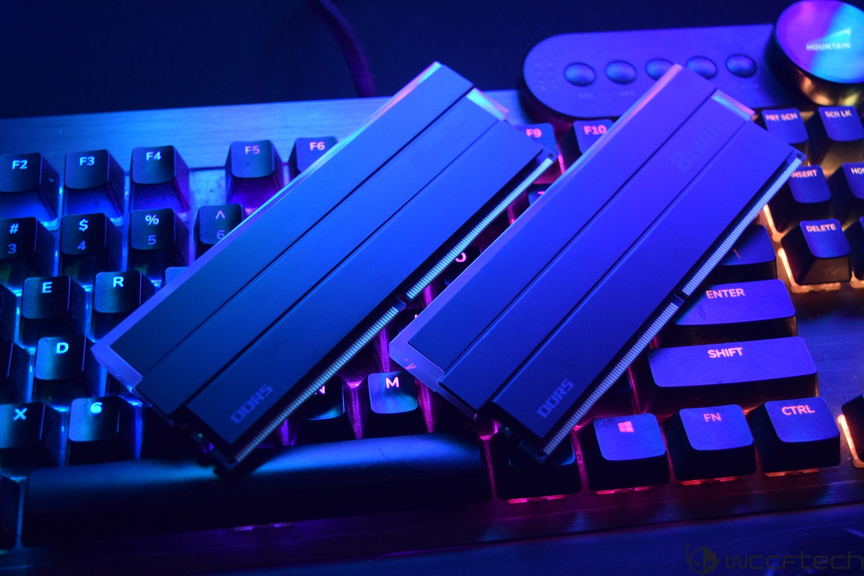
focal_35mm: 46
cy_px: 288
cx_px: 432
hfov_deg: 42.3
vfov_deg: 28.9
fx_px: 1116
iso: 1600
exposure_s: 1/8
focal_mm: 31
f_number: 4.2
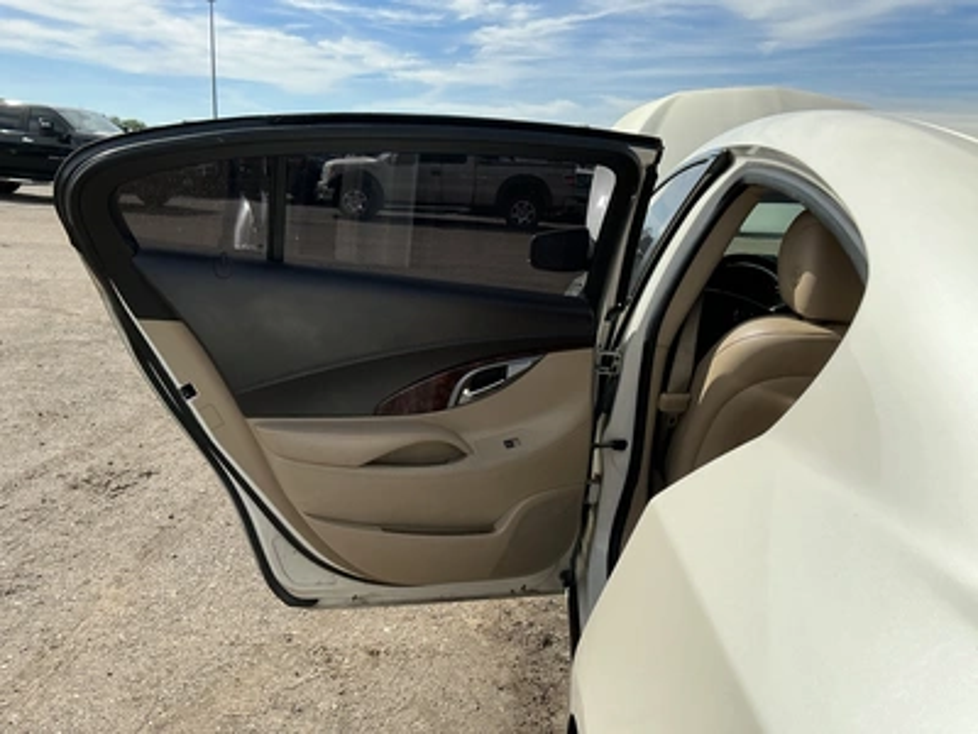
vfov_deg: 49.7
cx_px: 489
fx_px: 791
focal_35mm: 28
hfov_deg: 63.4
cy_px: 367
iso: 25
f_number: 1.8
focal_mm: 3
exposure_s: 1/2141
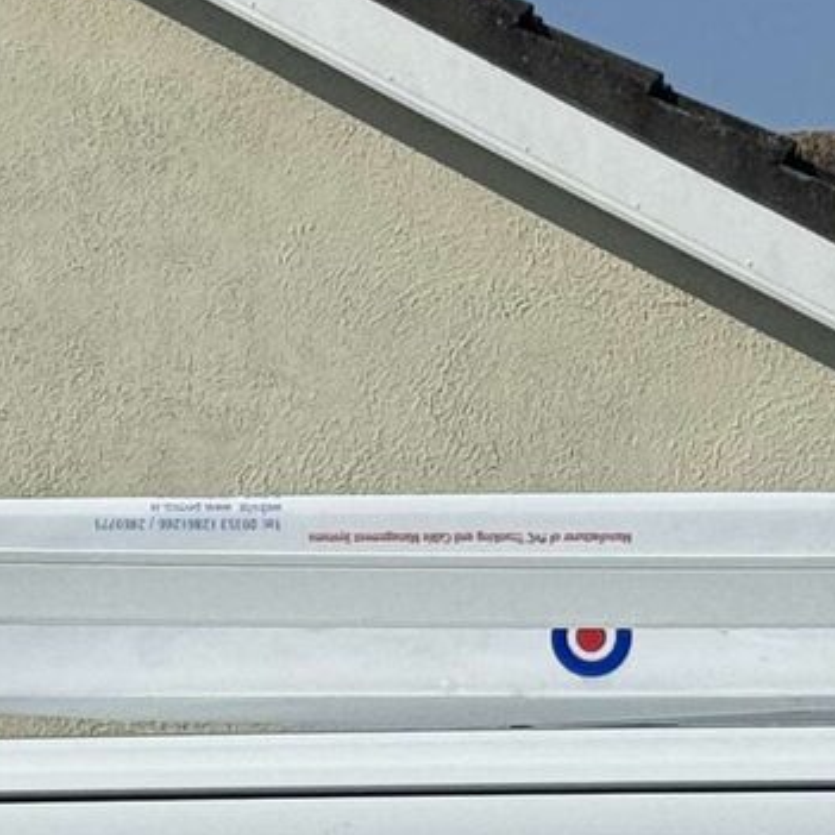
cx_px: -45
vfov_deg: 6.7
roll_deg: -1.1
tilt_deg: +0.8
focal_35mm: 258
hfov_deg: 6.8
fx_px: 7041
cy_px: 1207
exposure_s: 1/7937
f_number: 1.78
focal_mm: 6.76
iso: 64
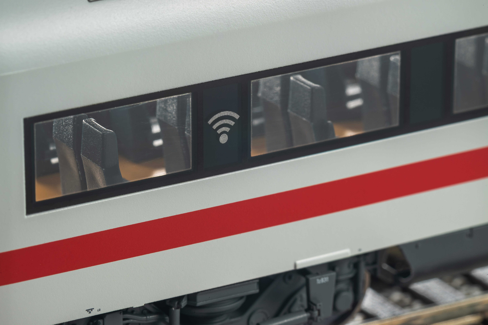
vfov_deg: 13.0
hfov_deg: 19.5
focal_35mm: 105
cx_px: 244
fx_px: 1423
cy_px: 162
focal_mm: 105
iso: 125
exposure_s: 4
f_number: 29
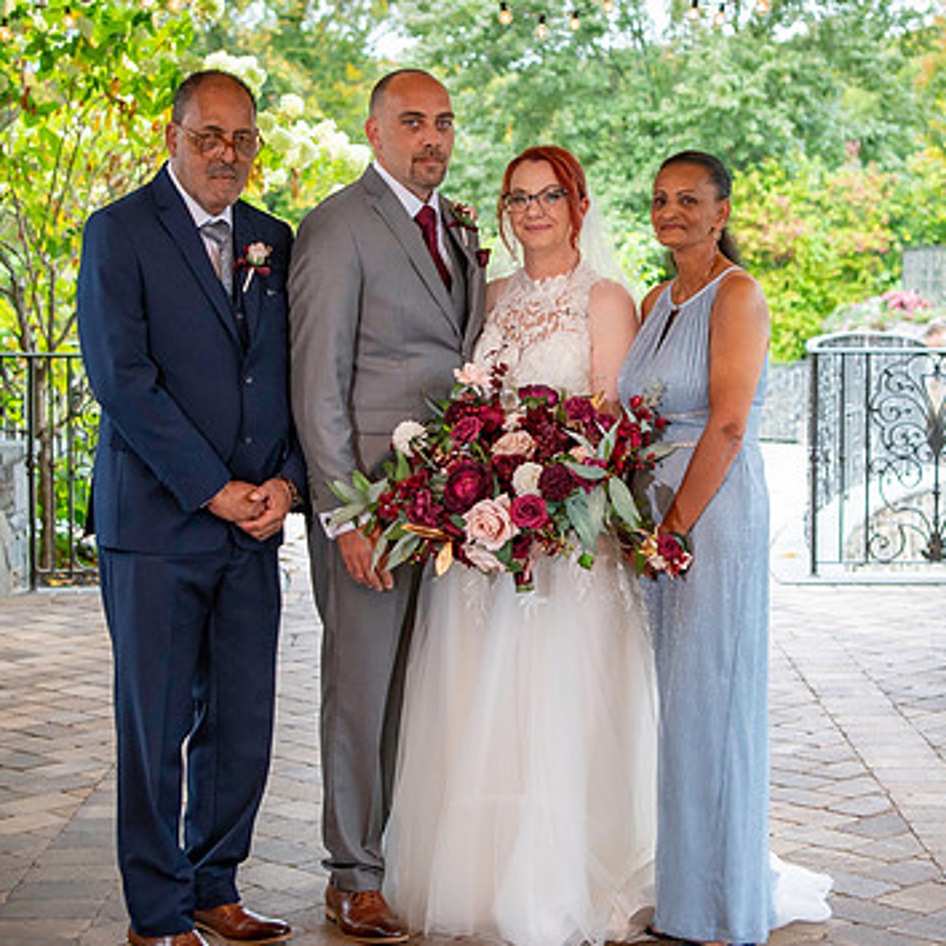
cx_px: 532
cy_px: 421
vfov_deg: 22.8
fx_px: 2350
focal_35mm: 76
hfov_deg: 22.7
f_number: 2.8
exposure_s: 1/500
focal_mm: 38
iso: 800
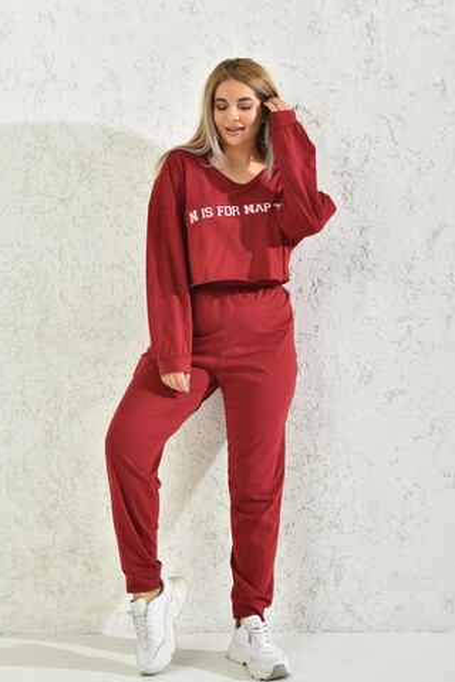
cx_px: 222
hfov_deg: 25.1
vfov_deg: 36.9
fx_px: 1024
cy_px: 350
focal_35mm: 54
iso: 100
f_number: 7.1
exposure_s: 1/160
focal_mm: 48
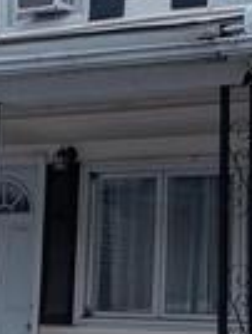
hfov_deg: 10.8
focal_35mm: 138
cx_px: 110
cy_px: 5
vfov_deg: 14.1
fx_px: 1335
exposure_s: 1/2463
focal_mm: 6.81
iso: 46
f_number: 1.85
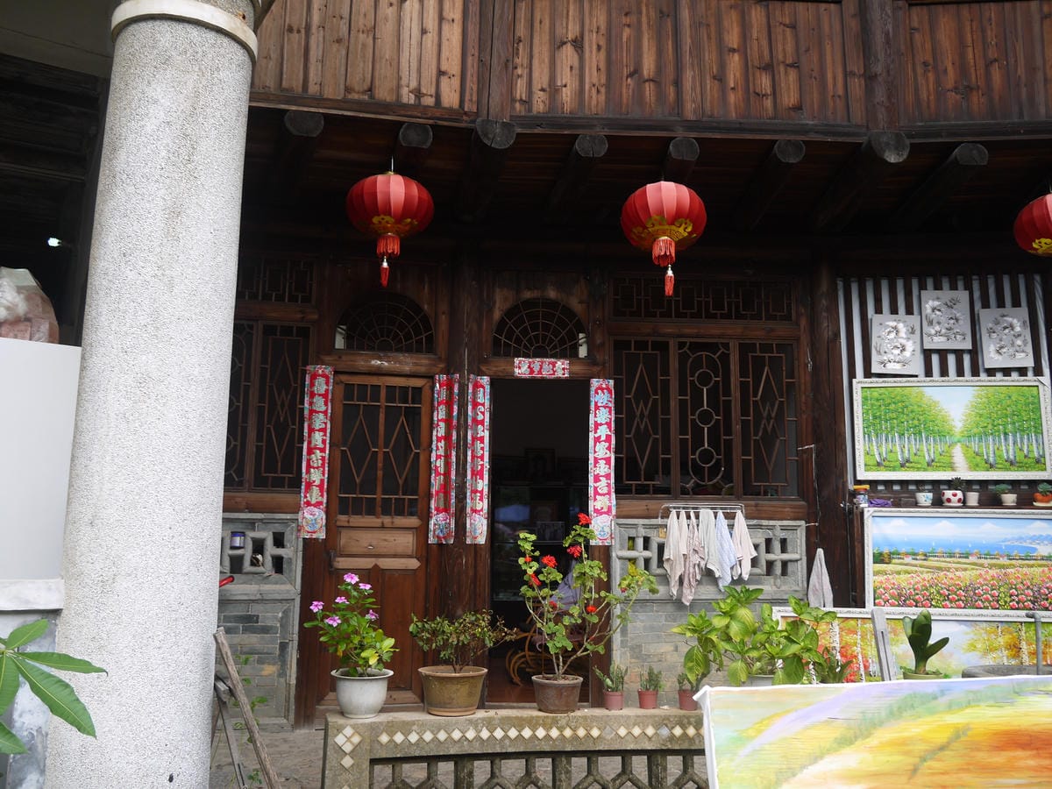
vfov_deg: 49.7
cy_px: 394
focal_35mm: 28
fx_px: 851
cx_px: 526
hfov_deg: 63.4
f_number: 5
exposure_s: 1/200
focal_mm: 14
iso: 160
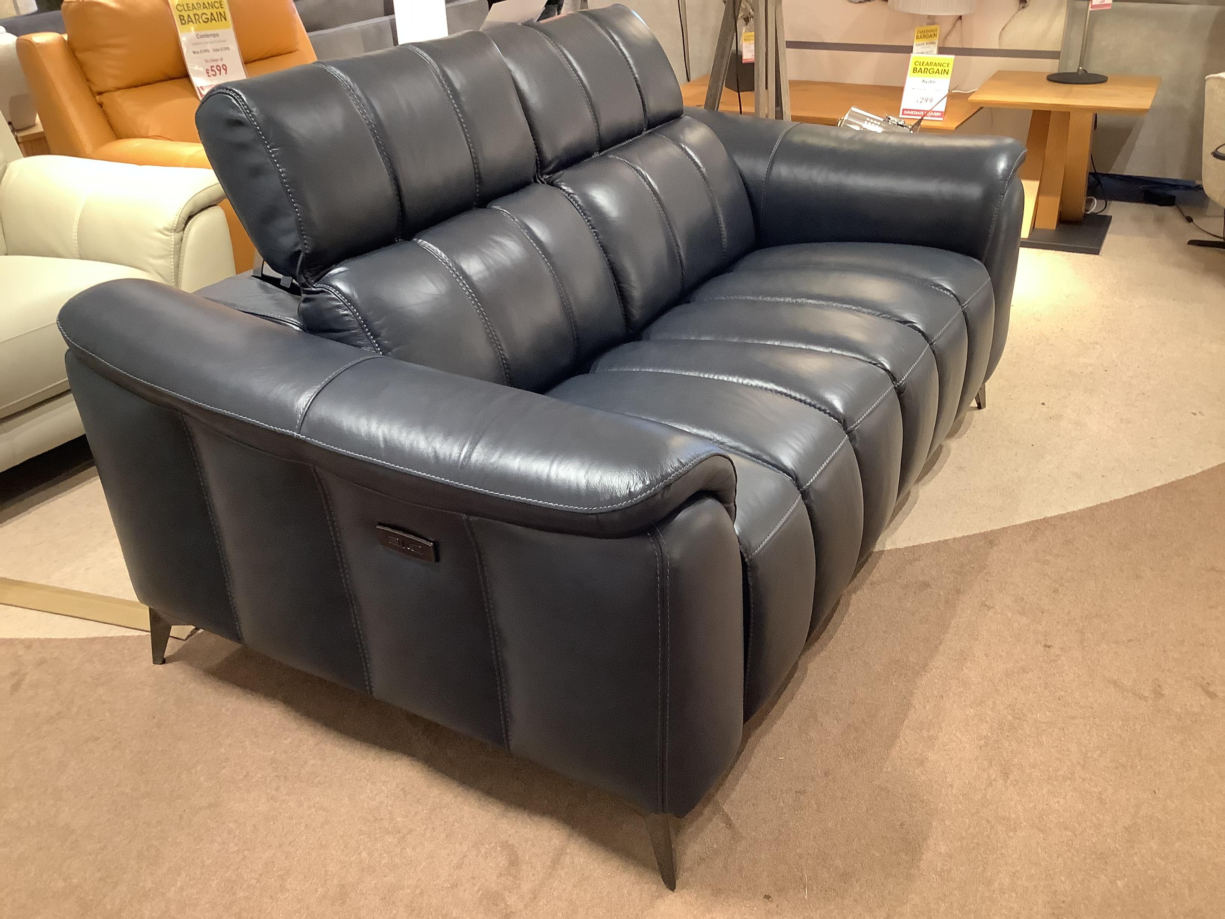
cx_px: 612
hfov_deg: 58.4
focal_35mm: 31
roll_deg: +1.8
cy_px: 460
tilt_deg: -30.1
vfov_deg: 45.4
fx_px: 1097
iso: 250
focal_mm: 3.3
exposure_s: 1/33
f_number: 2.4
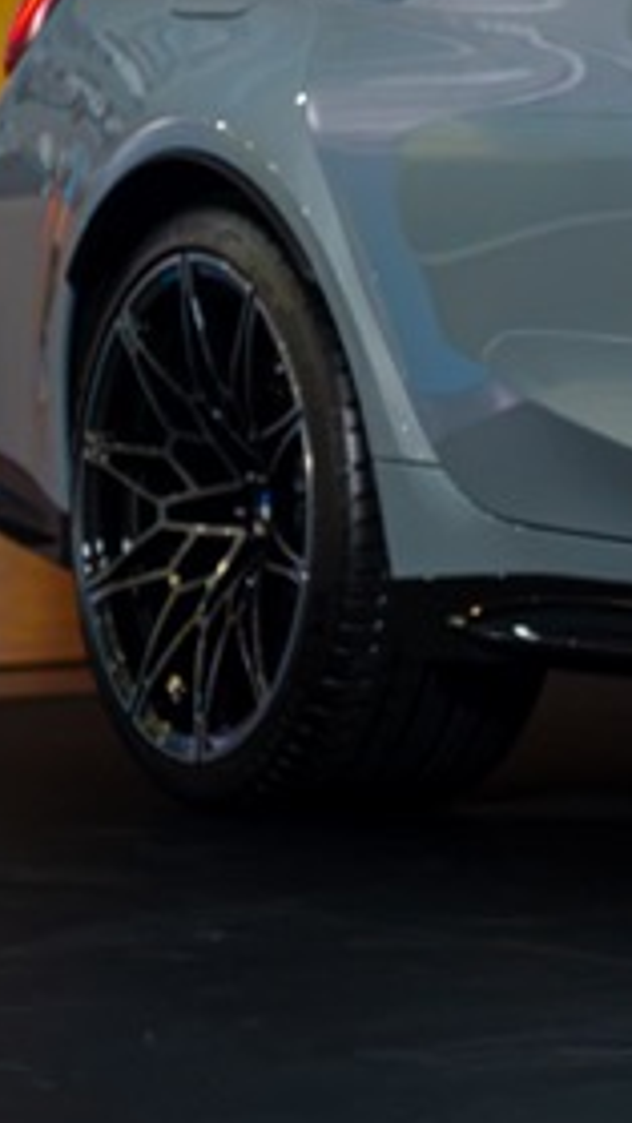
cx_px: 2158
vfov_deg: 8.9
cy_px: 147
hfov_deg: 4.7
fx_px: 7205
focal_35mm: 242
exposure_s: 1/100
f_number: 2.8
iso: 1000
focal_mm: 50.4
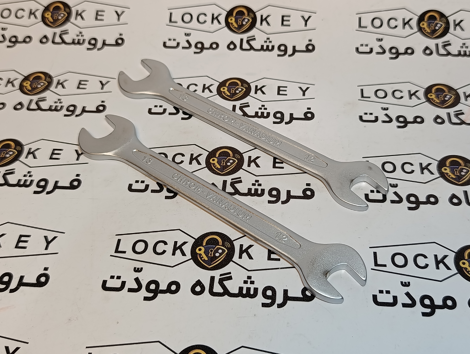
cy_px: 177
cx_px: 235
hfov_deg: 47.8
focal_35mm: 39
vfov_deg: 36.9
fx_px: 530
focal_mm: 6.11
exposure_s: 1/100
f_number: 1.65
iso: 149
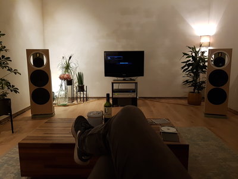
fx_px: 179
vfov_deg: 53.1
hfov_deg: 67.3
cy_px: 90
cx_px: 119
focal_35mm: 26
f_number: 1.7
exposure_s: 1/13
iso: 250
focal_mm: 4.2
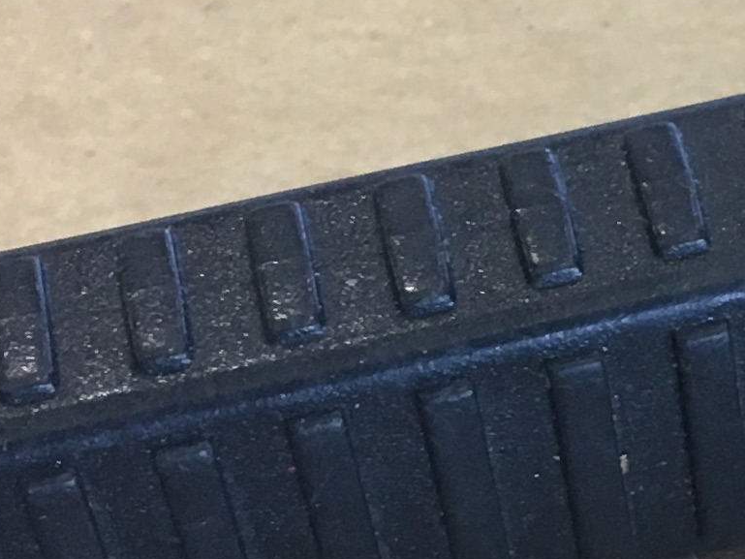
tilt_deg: -51.6
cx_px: 1179
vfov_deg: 9.7
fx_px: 3272
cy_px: 480
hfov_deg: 12.3
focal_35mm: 152
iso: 80
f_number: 2.2
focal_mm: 4.15
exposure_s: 1/30
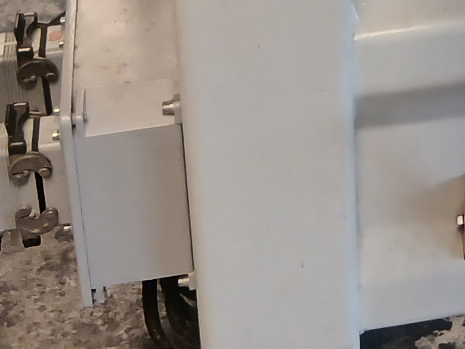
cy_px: -273
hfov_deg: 13.2
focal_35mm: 136
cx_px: 822
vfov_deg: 10.3
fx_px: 1827
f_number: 1.8
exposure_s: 1/60
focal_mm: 3.98
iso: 64
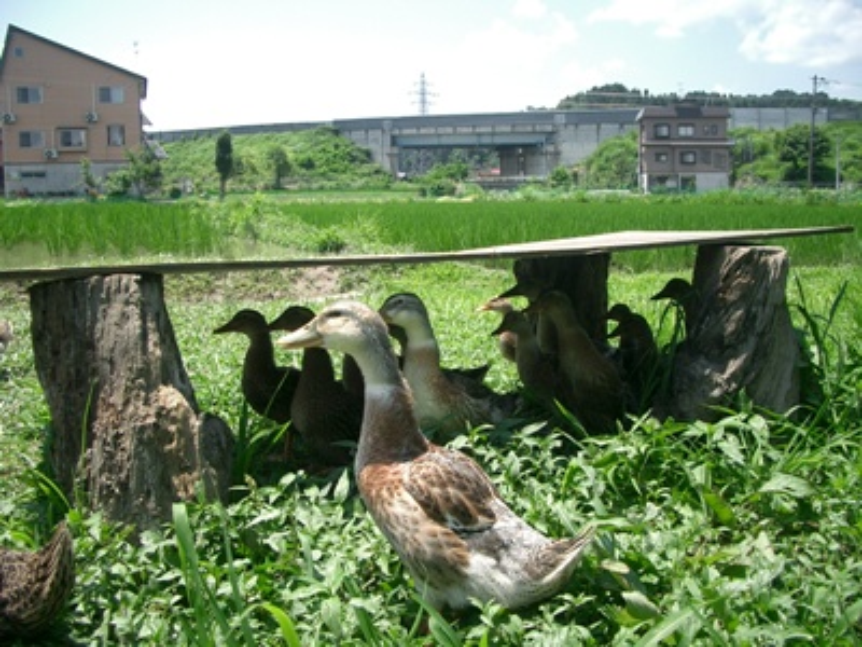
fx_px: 872
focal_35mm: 35
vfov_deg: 40.7
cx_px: 431
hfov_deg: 52.6
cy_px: 324
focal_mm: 5.8
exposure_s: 1/640
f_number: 2.6
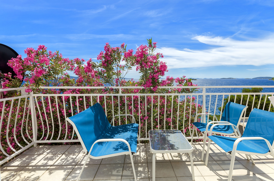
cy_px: 90
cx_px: 137
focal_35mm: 20
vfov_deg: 63.0
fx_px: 148
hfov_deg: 85.5
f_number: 13
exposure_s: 1/200
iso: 100
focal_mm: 13
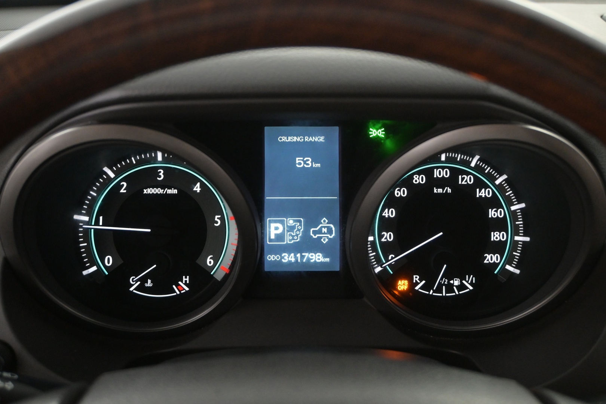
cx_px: 303
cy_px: 202
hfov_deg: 49.6
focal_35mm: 39
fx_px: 656
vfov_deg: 34.2
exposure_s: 1/40
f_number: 4.5
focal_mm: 26
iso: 3200
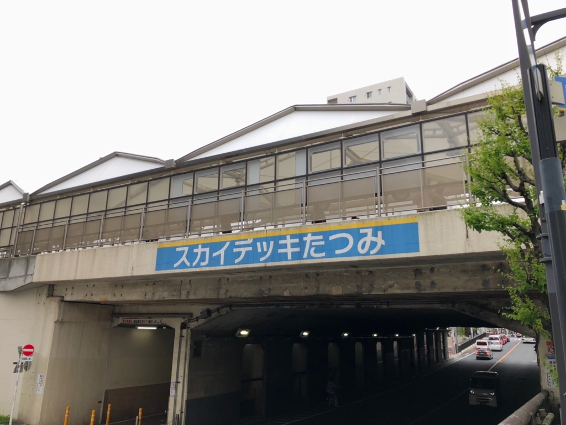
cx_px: 283
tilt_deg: +13.8
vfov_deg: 49.7
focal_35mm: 28
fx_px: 458
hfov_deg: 63.4
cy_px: 212
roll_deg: +0.9
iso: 20
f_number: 1.8
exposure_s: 1/236
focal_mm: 4
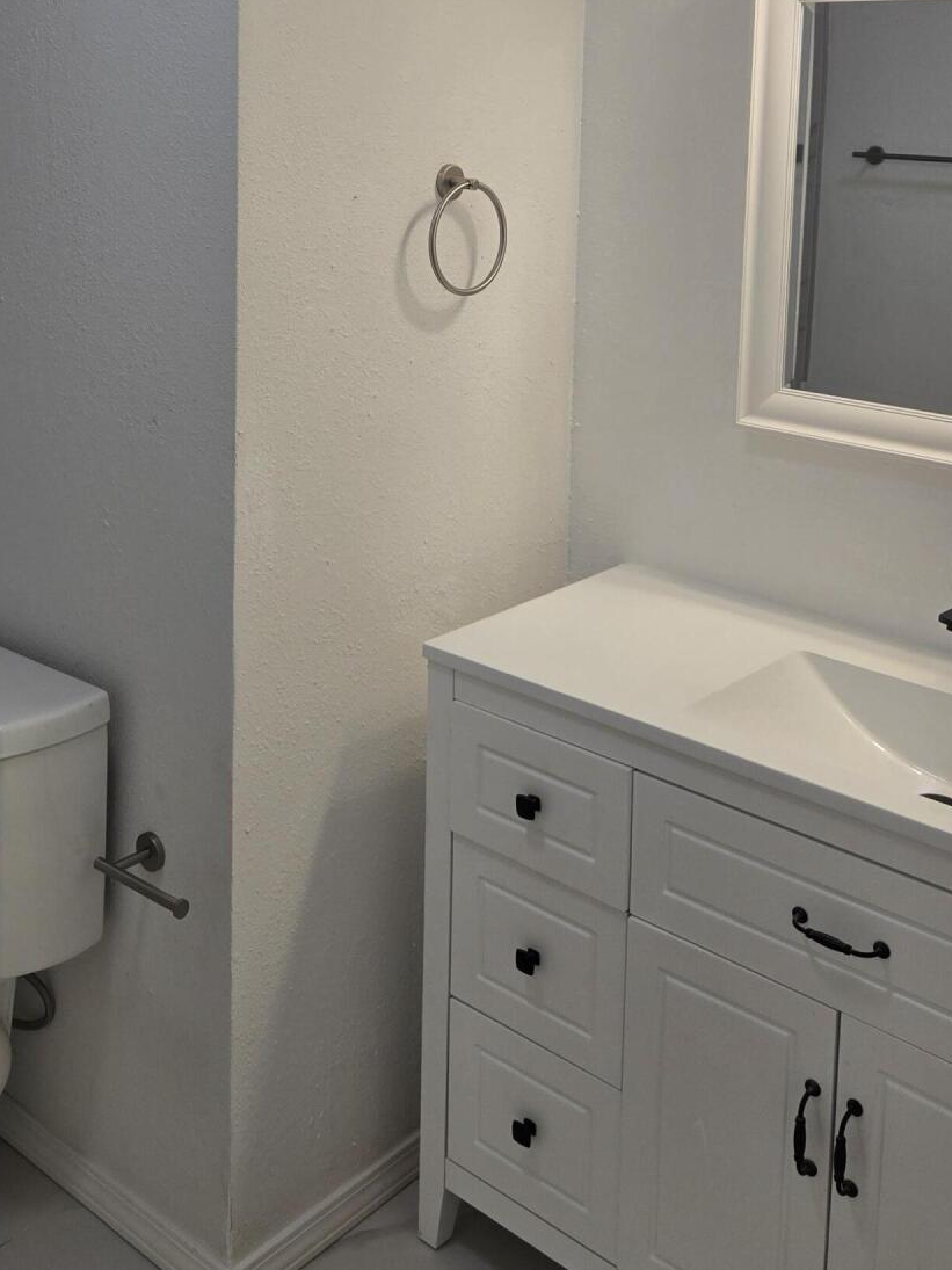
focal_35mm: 42
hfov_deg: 34.2
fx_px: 1540
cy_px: 293
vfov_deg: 43.2
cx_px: 358
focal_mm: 5.4
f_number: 1.8
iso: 40
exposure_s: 1/240
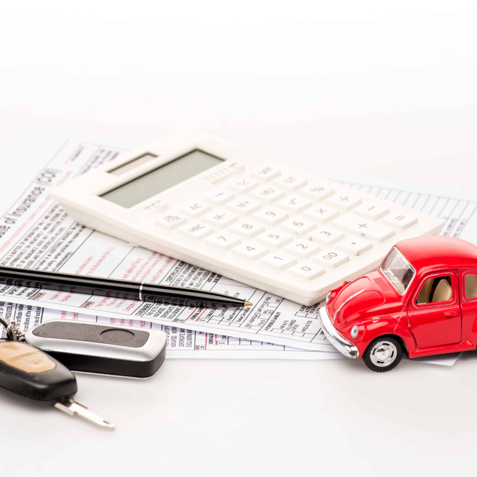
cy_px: 218
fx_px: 2619
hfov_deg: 10.4
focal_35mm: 168
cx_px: 195
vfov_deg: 10.4
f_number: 6.3
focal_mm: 105
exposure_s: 1/160
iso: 100
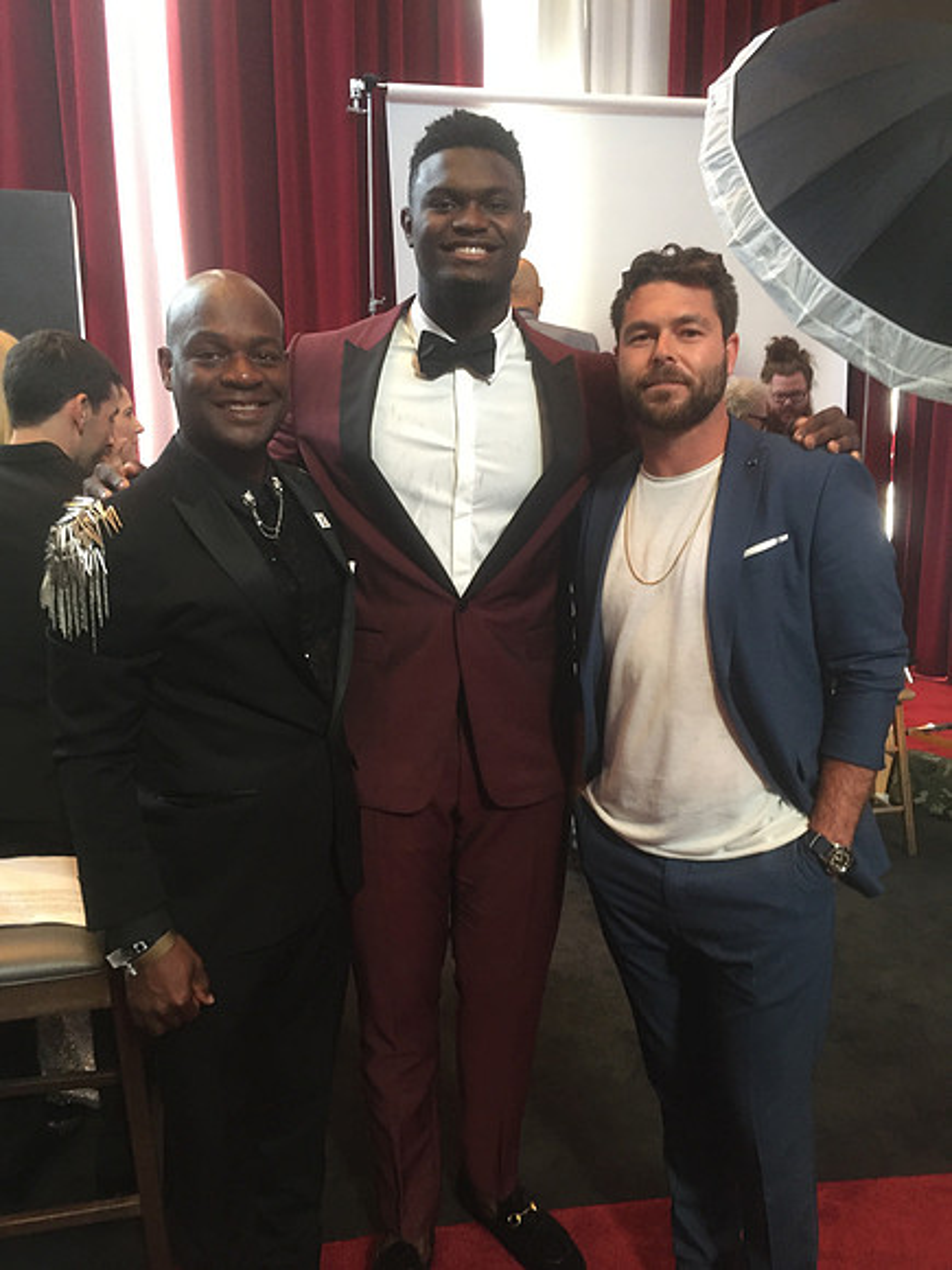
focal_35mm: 29
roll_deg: -0.8
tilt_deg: -7.9
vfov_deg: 61.7
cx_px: 476
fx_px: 1063
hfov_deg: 48.2
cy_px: 635
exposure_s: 1/30
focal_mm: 4.15
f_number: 2.2
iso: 100
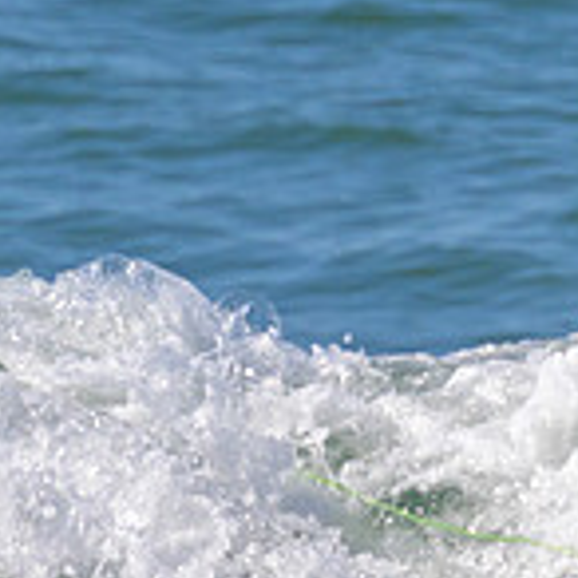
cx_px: 688
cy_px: 269
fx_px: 68367
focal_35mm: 3619
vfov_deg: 0.5
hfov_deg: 0.5
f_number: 11
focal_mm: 800
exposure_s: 1/2000
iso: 720
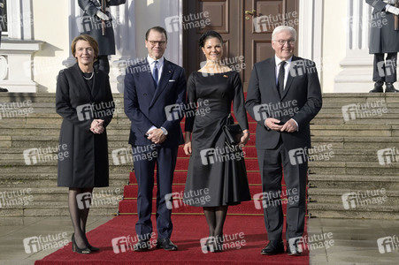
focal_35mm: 100
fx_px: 1107
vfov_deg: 13.7
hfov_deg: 20.4
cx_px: 200
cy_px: 132
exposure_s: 1/200
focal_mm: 100
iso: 400
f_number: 16
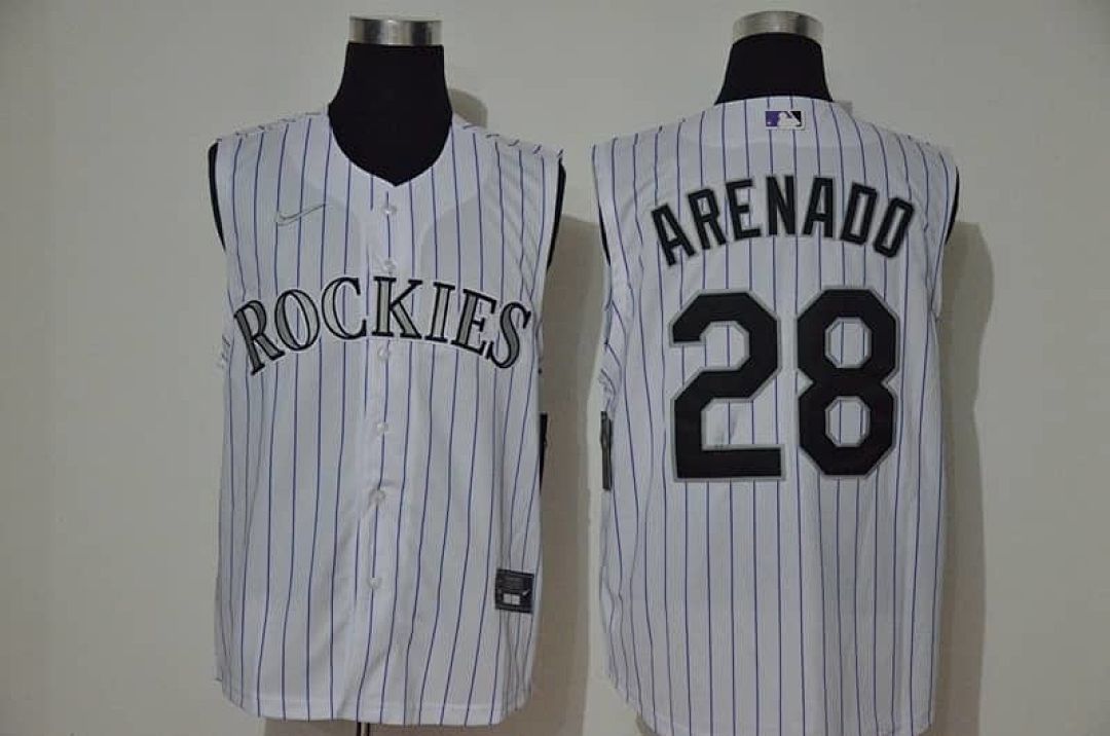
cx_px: 555
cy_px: 368
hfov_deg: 27.0
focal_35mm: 75
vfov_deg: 18.1
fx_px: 2308
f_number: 4.8
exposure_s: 1/60
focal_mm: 50
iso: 4000
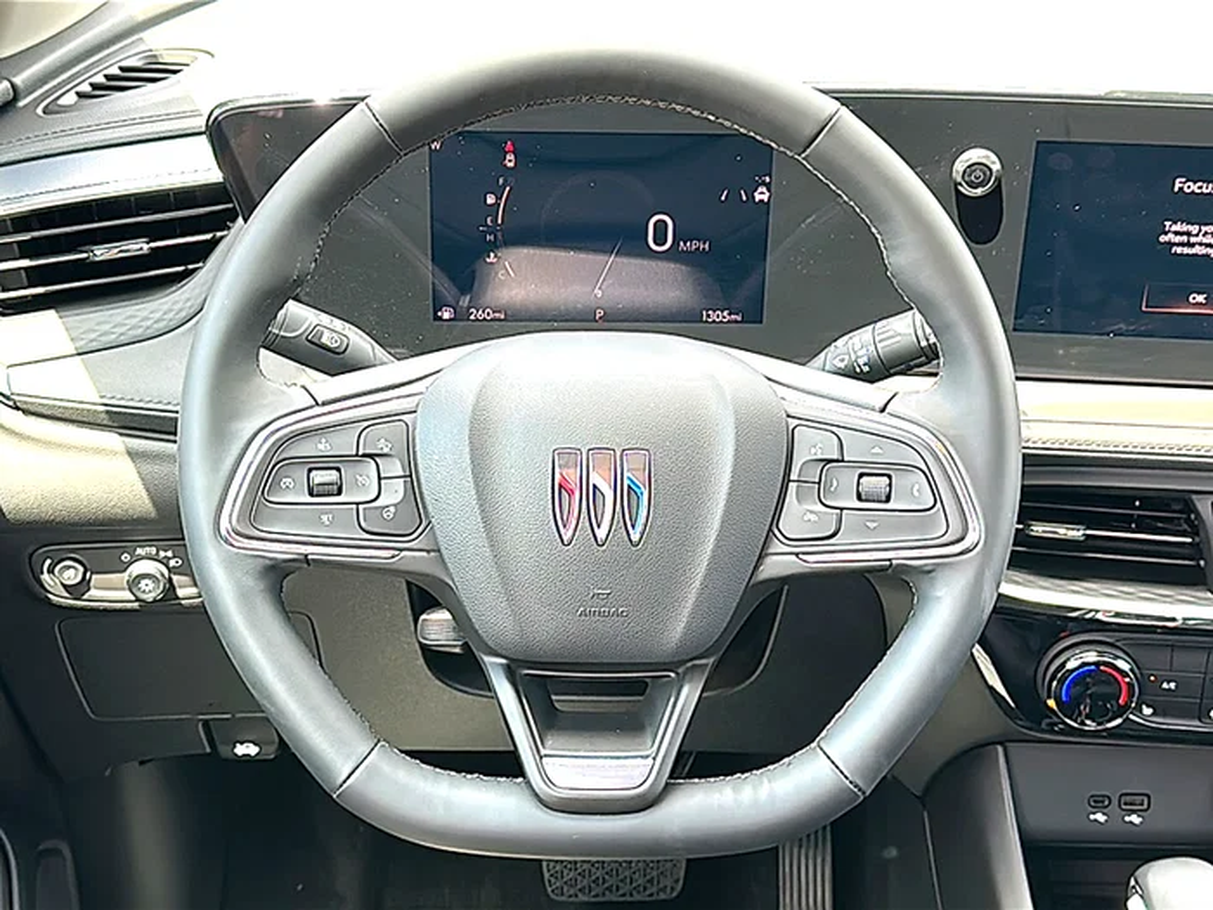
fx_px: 1682
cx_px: 606
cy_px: 455
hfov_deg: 39.7
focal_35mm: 48
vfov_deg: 30.3
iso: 64
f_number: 1.78
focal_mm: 6.86
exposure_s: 1/102
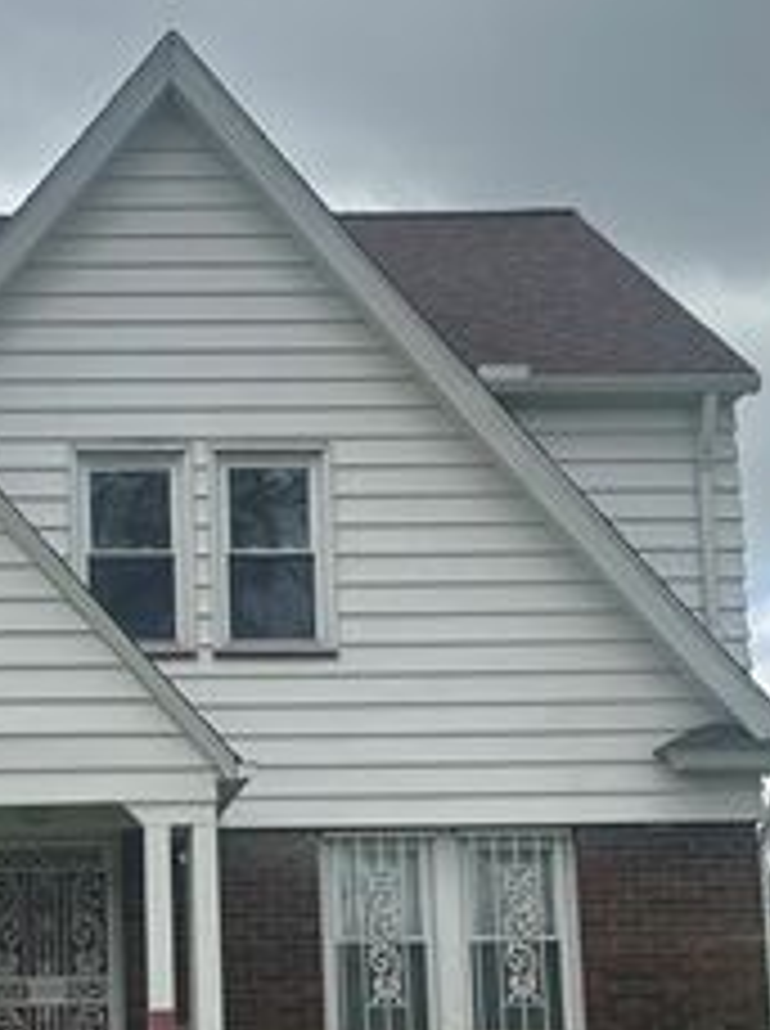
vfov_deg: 27.5
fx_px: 2082
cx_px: 86
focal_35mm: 70
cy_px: 744
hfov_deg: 20.6
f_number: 1.78
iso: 80
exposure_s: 1/3861
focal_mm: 6.86
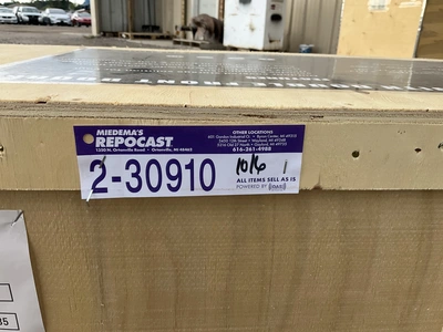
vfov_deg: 48.2
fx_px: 371
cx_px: 222
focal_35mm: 29
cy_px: 166
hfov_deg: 61.7
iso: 25
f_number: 1.8
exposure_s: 1/473
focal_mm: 3
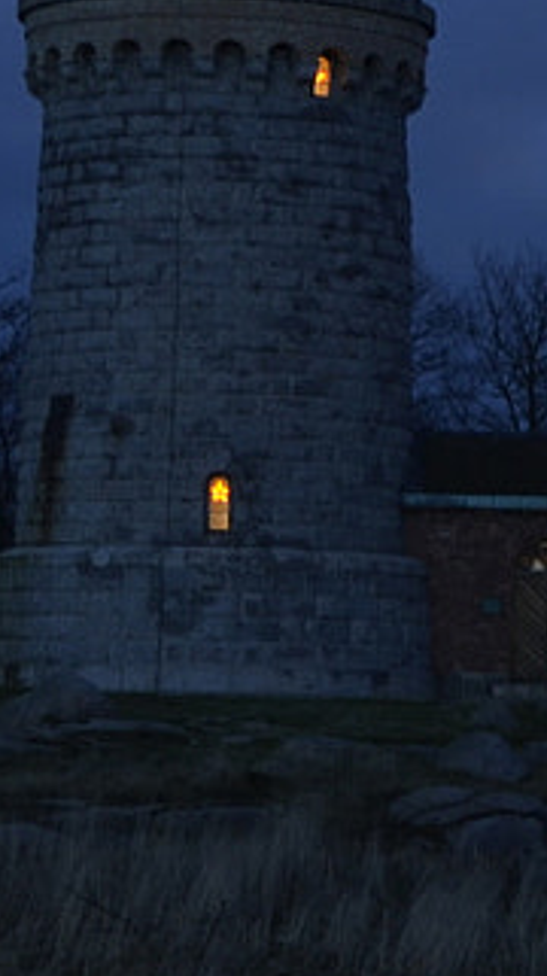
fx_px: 4446
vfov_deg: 12.5
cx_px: 887
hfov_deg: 6.9
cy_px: 607
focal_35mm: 172
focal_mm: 22
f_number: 3.5
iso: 125
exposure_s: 2
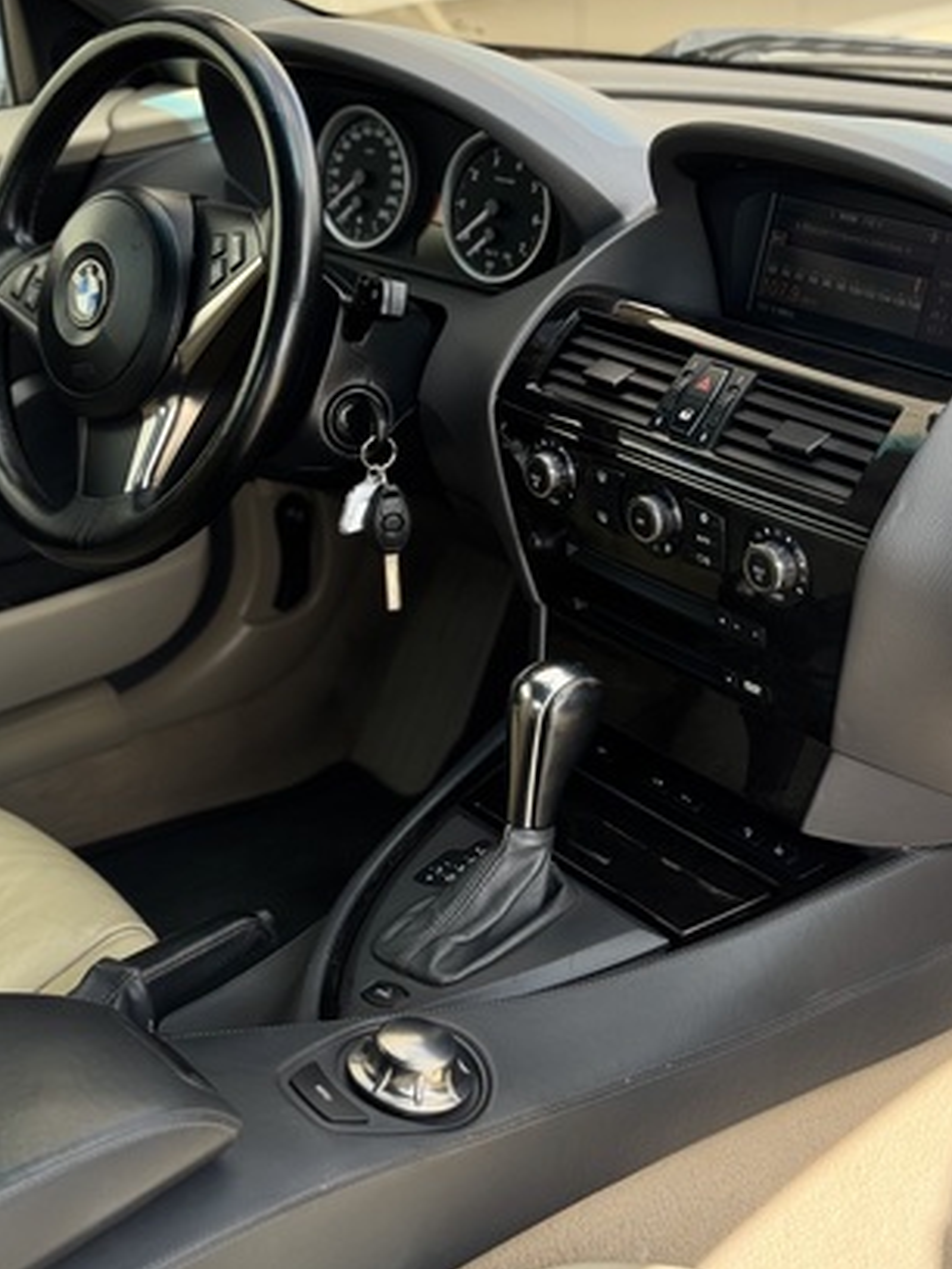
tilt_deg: -21.6
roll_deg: +1.6
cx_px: 450
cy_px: 535
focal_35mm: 56
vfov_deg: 34.3
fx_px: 2053
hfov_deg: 26.1
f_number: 1.78
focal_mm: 6.76
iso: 64
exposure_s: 1/392
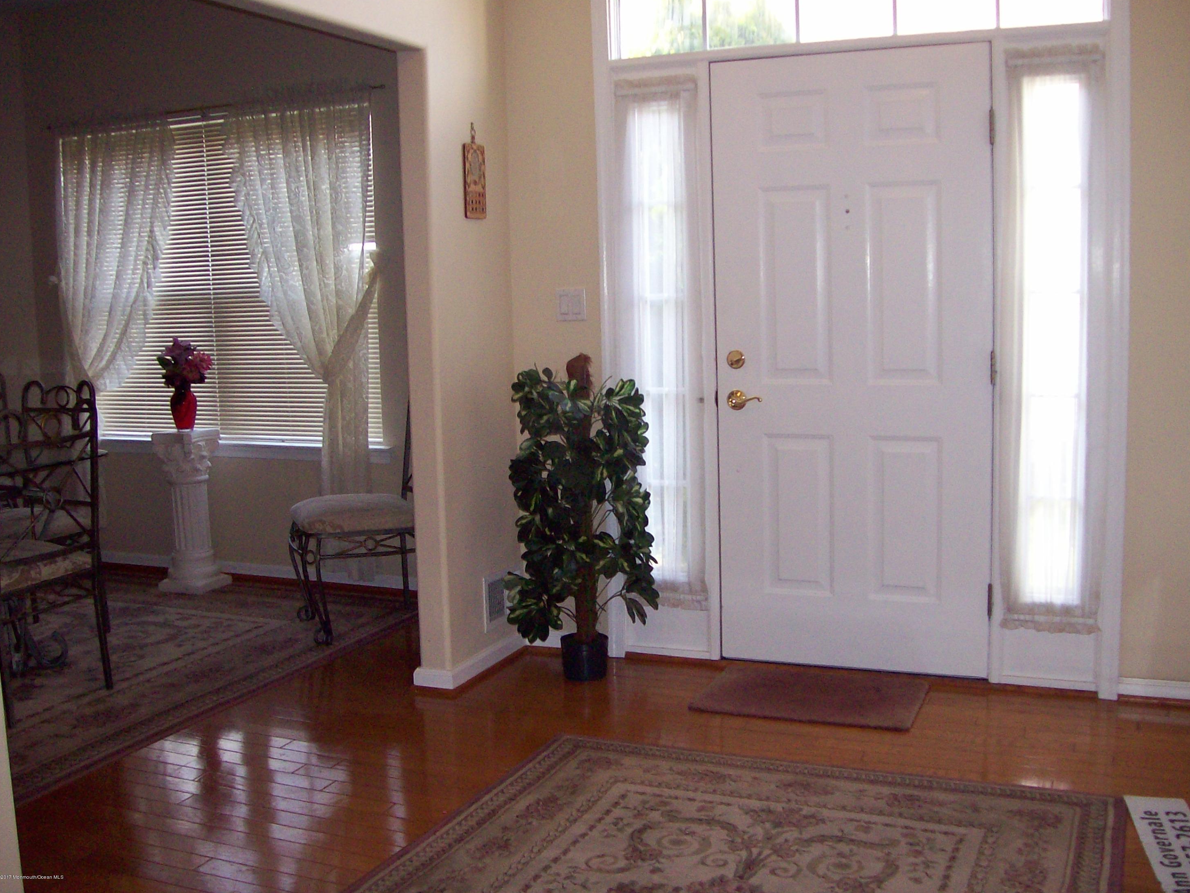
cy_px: 447
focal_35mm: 37
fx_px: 1272
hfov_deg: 50.1
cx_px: 606
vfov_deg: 38.7
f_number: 2.7
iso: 140
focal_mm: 6
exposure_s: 1/64
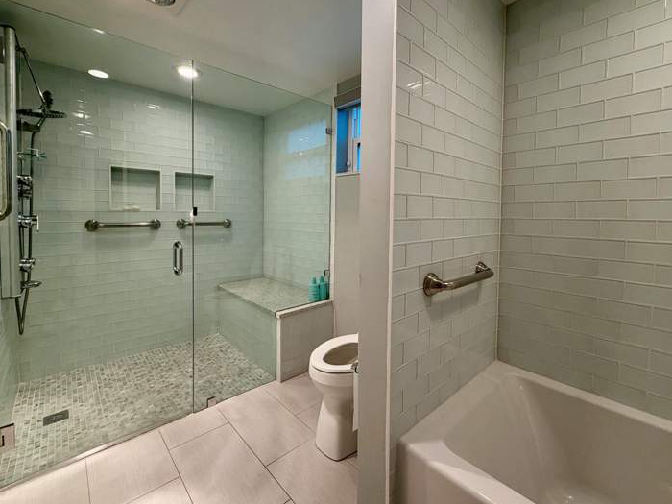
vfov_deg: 77.8
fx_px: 311
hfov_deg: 94.5
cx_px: 339
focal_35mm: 16
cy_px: 223
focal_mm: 2.22
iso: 200
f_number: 2.2
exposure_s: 1/120
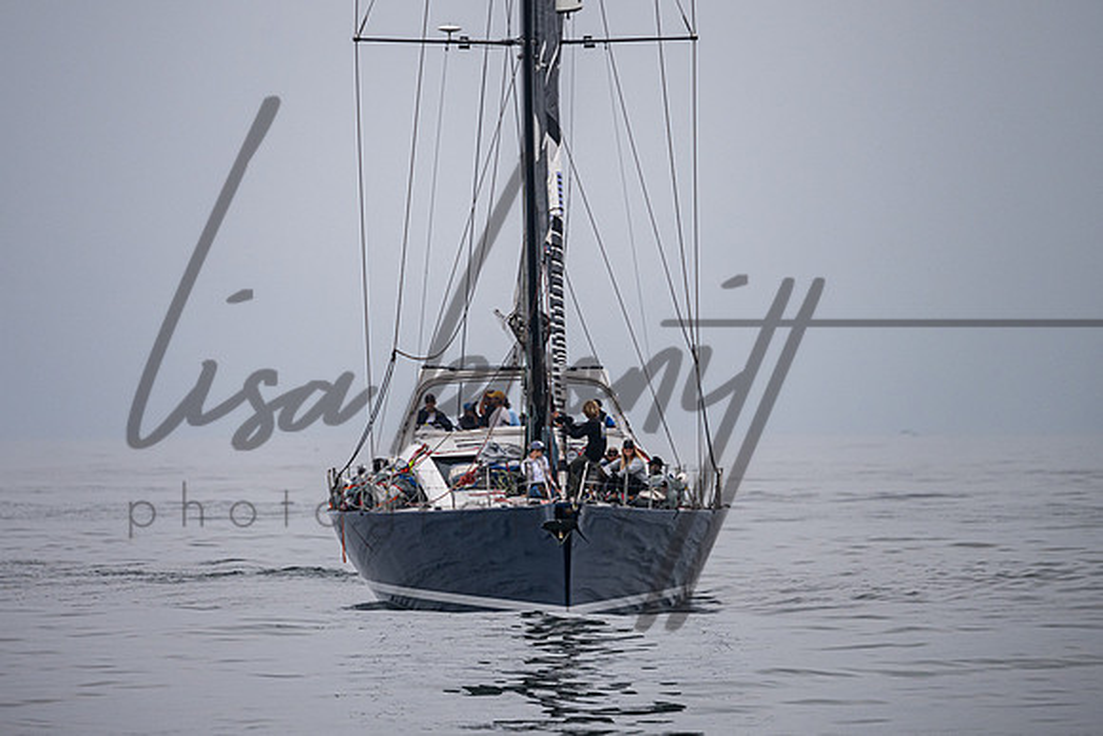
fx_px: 16723
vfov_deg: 2.5
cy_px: 316
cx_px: 533
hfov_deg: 3.8
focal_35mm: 546
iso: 400
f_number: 5.6
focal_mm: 400
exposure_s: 1/3200
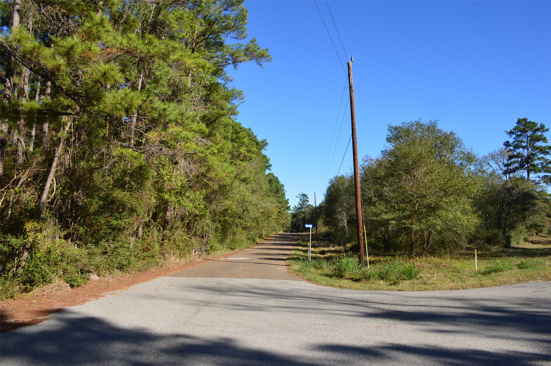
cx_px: 276
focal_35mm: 27
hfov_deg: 67.4
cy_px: 183
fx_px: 413
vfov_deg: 47.8
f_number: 11
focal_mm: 18
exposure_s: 1/500
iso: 400
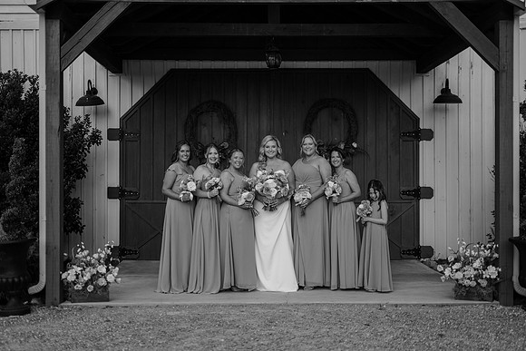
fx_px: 731
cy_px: 176
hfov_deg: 39.6
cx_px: 263
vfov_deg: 27.0
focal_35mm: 50
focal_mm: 50
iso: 1000
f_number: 1.8
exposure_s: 1/6400
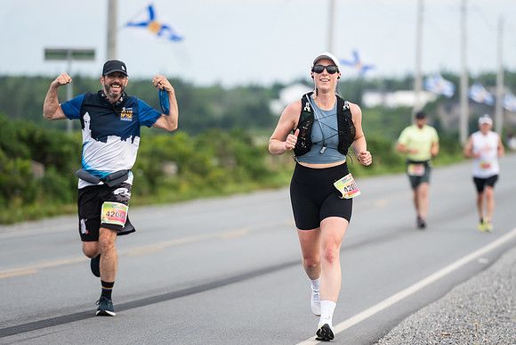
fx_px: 3753
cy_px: 170
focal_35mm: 262
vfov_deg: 5.3
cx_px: 296
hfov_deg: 7.9
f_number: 4.5
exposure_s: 1/800
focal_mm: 200
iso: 500
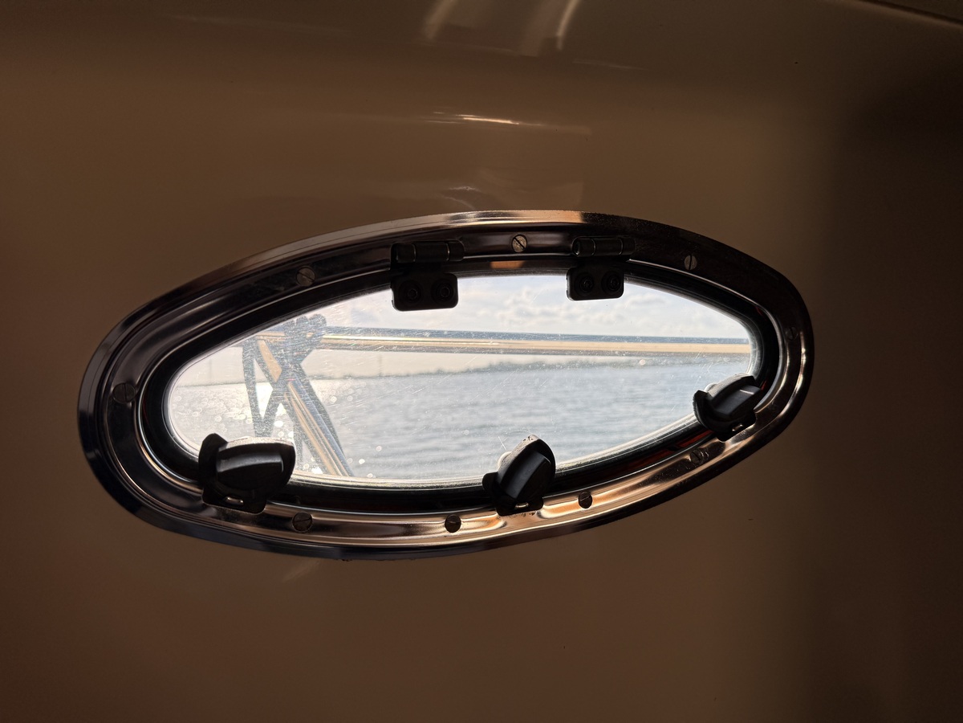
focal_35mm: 24
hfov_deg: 71.6
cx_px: 482
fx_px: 668
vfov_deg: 56.8
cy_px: 362
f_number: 1.78
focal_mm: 6.76
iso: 80
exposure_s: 1/858
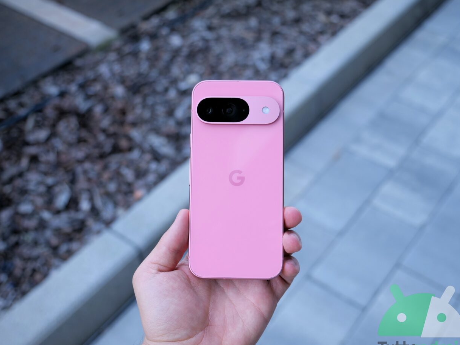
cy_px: 179
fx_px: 611
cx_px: 233
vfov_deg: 31.5
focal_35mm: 46
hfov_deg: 41.2
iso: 200
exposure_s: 1/250
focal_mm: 22
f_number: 2.8
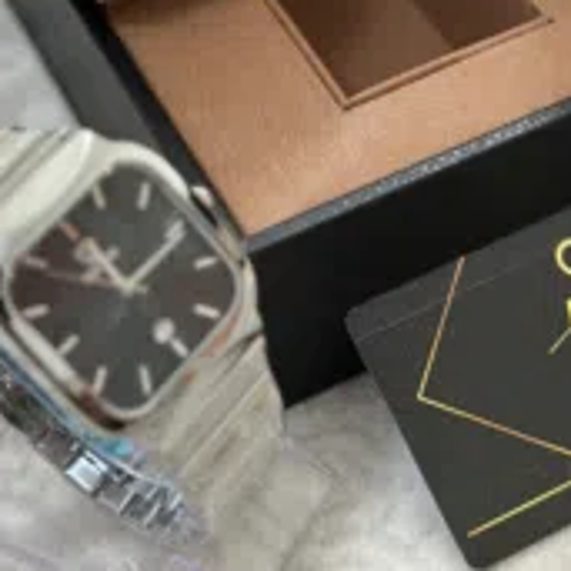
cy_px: 37
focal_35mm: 99
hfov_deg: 17.5
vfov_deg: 17.3
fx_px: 1848
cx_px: 381
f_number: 1.78
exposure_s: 1/33
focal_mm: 6.86
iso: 320
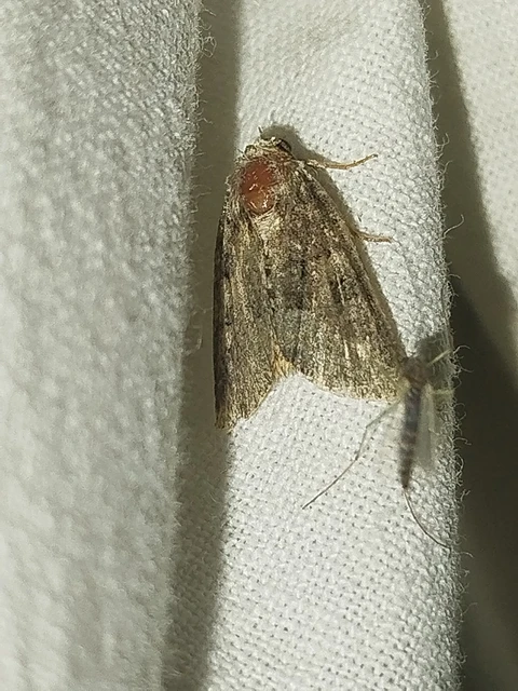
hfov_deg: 13.2
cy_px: 346
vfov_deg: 17.6
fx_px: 2235
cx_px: 259
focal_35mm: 112
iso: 80
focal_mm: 5.31
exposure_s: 1/50
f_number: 1.7
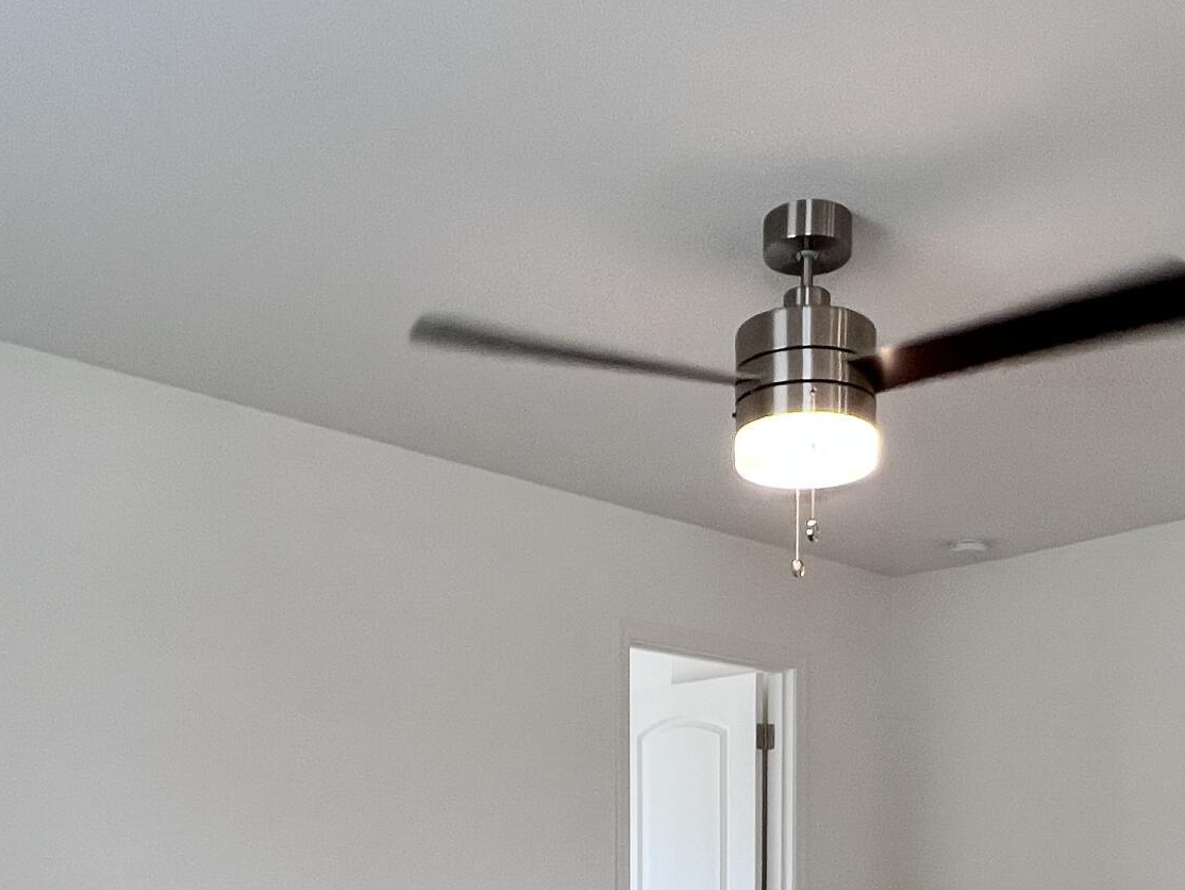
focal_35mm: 35
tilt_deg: -3.9
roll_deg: +0.2
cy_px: 955
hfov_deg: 52.3
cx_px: 707
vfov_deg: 35.4
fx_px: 1198
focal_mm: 1.57
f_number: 1.8
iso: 125
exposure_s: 1/120
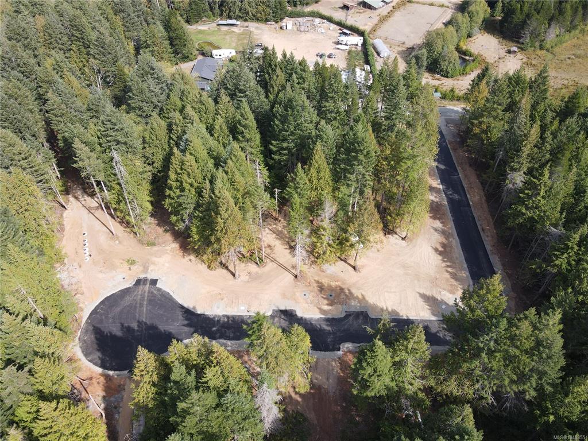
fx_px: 408
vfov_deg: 56.8
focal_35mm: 24
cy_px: 220
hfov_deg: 71.6
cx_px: 294
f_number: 2.8
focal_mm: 4.5
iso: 100
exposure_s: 1/20
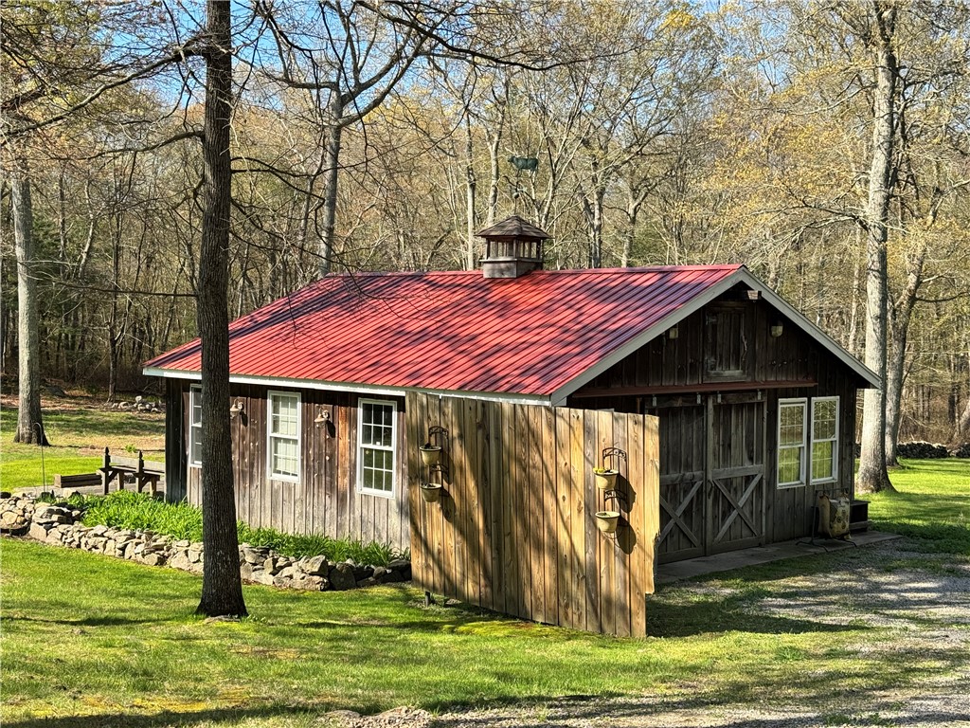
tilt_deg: -2.0
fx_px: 1345
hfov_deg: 39.7
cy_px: 364
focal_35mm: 48
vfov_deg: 30.3
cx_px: 485
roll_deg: -0.9
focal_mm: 6.76
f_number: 1.78
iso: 64
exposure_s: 1/1681
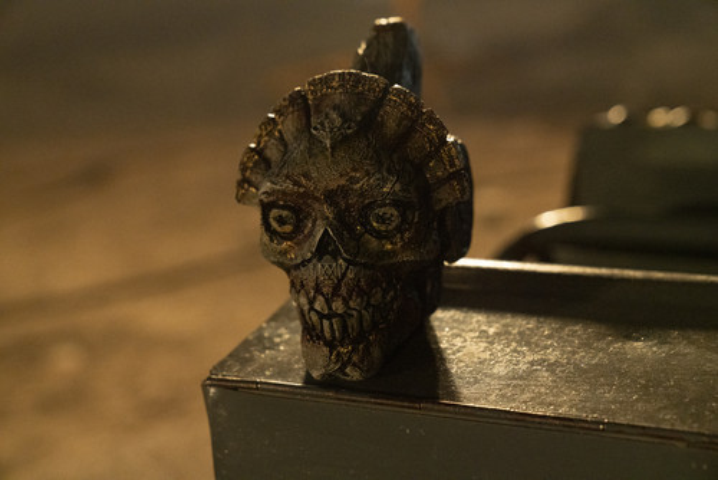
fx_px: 1397
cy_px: 240
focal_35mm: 70
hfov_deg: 28.8
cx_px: 359
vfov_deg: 19.5
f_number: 5.6
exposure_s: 1/80
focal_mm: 70
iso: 6400
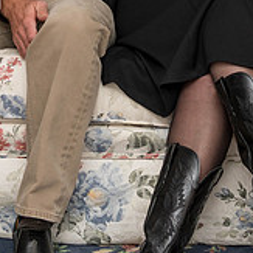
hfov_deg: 9.7
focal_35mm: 180
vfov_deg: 9.6
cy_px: -33
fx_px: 1488
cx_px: 191
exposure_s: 1/30
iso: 320
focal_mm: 45
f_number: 8
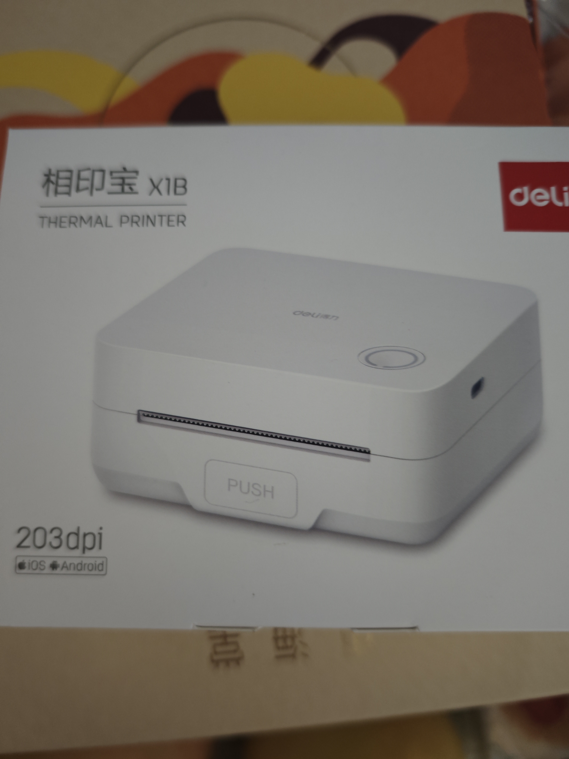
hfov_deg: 58.9
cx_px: 284
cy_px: 380
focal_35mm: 23
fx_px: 504
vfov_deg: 73.9
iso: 800
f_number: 1.6
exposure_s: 1/33.3
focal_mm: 6.55
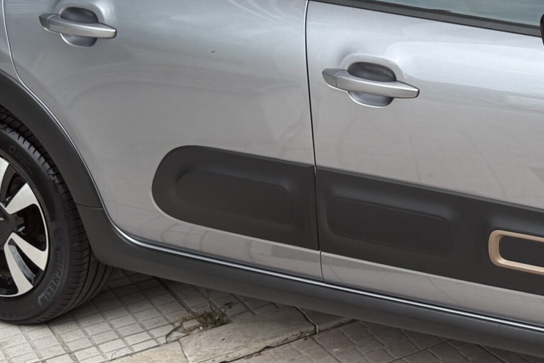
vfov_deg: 18.9
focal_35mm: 72
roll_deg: +0.8
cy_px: 128
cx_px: 611
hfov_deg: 25.8
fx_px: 1088
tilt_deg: -16.0
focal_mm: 6.76
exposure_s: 1/1174
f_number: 1.78
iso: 80
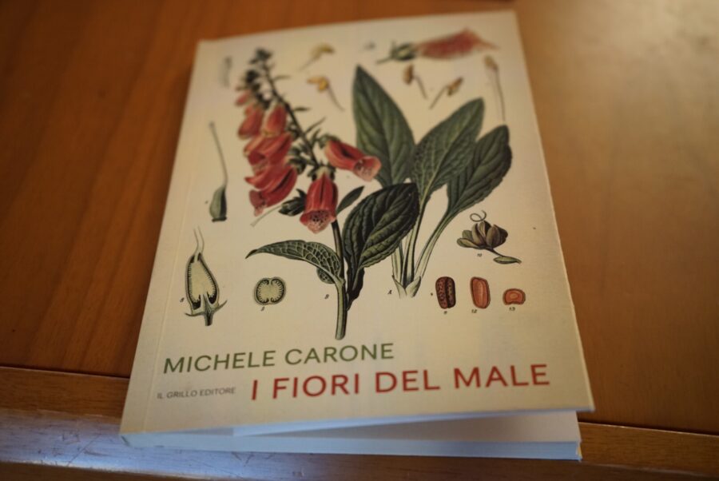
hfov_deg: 46.4
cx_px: 360
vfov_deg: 32.0
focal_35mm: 42
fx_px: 840
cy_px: 240
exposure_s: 1/250
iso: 6400
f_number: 4.5
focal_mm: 42
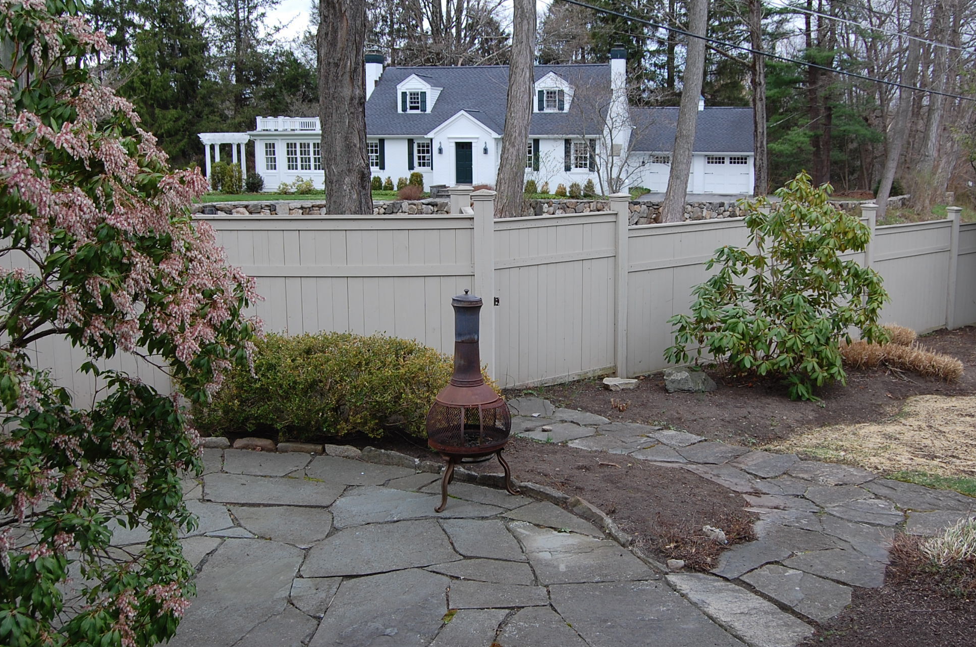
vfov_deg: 37.7
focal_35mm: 35
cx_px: 533
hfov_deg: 54.4
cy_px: 303
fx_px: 947
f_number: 6.3
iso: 200
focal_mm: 20
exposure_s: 1/160
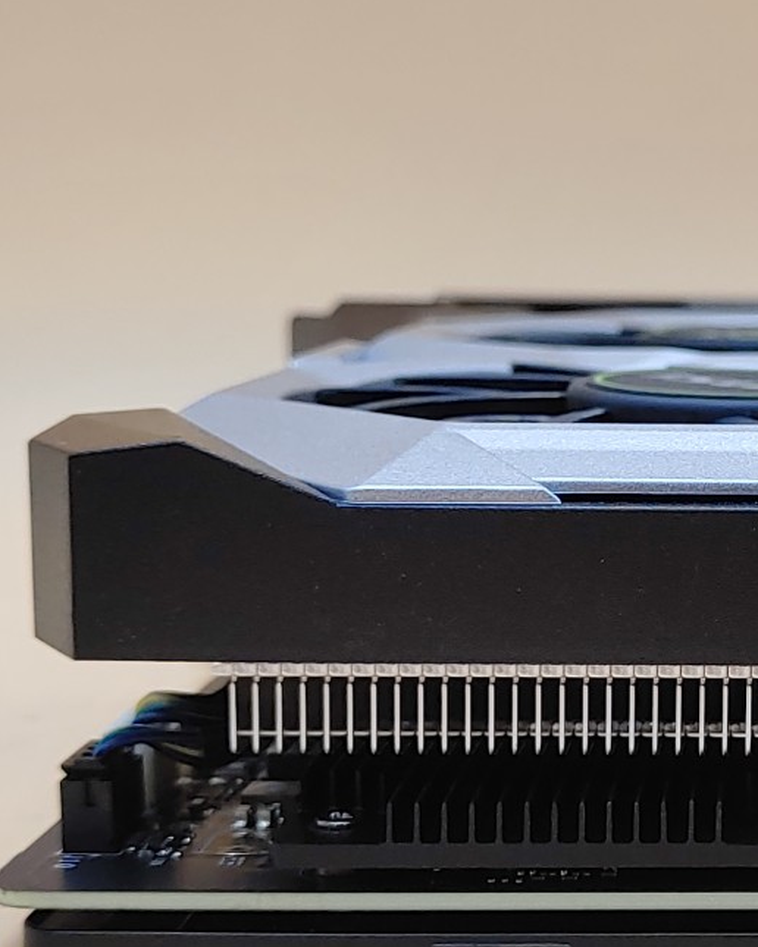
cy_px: 596
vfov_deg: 22.4
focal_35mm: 85
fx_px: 2384
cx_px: 751
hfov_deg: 17.7
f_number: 1.8
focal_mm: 4.36
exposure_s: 1/120
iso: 50
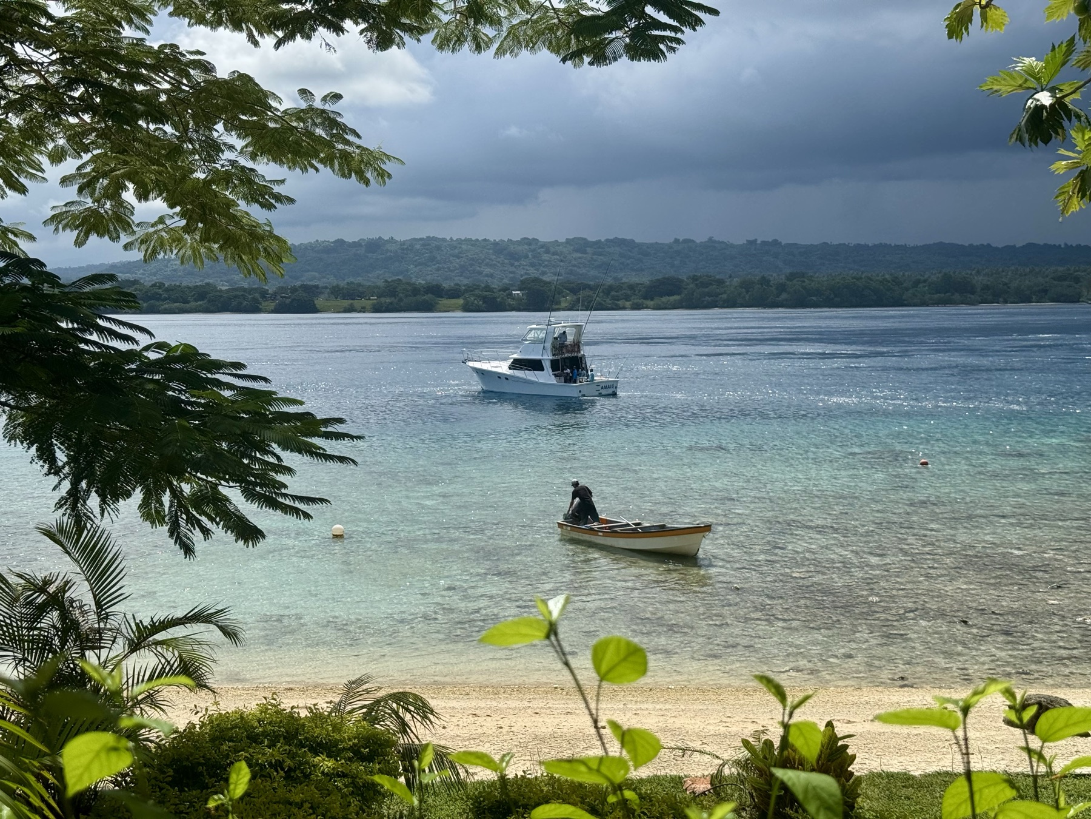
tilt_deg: -3.7
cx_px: 546
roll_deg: +1.0
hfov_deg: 39.7
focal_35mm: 48
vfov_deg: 30.3
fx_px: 1513
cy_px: 410
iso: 64
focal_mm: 6.76
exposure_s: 1/5848
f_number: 1.78
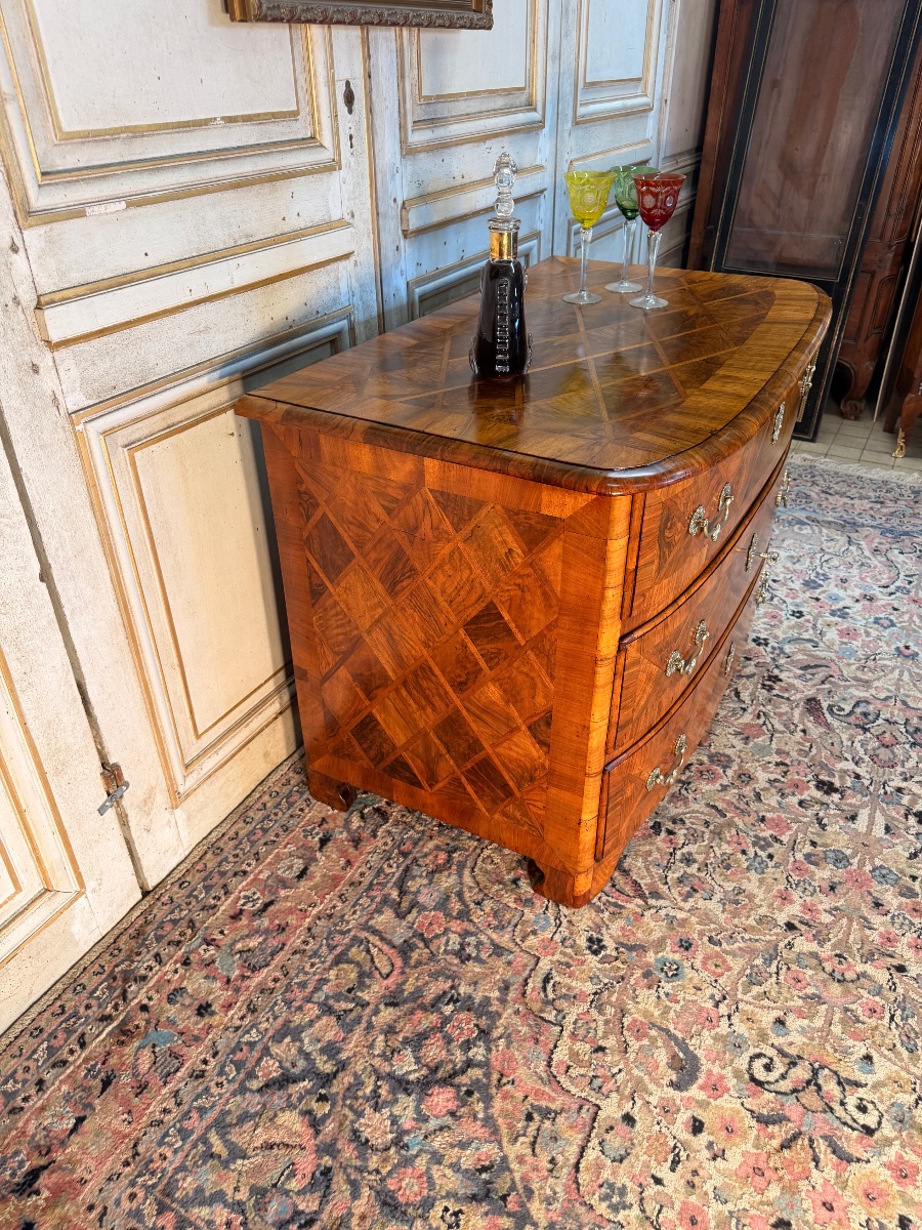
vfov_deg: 71.6
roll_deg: -0.1
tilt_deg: -32.1
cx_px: 461
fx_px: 852
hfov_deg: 56.8
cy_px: 615
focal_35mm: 24
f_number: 1.78
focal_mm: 6.76
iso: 100
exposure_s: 1/100
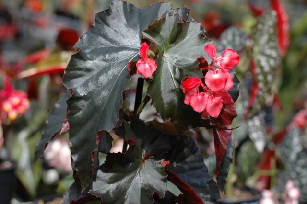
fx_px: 895
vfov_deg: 13.0
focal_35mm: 105
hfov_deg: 19.5
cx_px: 154
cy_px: 102
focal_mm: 70
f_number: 4.5
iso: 200
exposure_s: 1/125
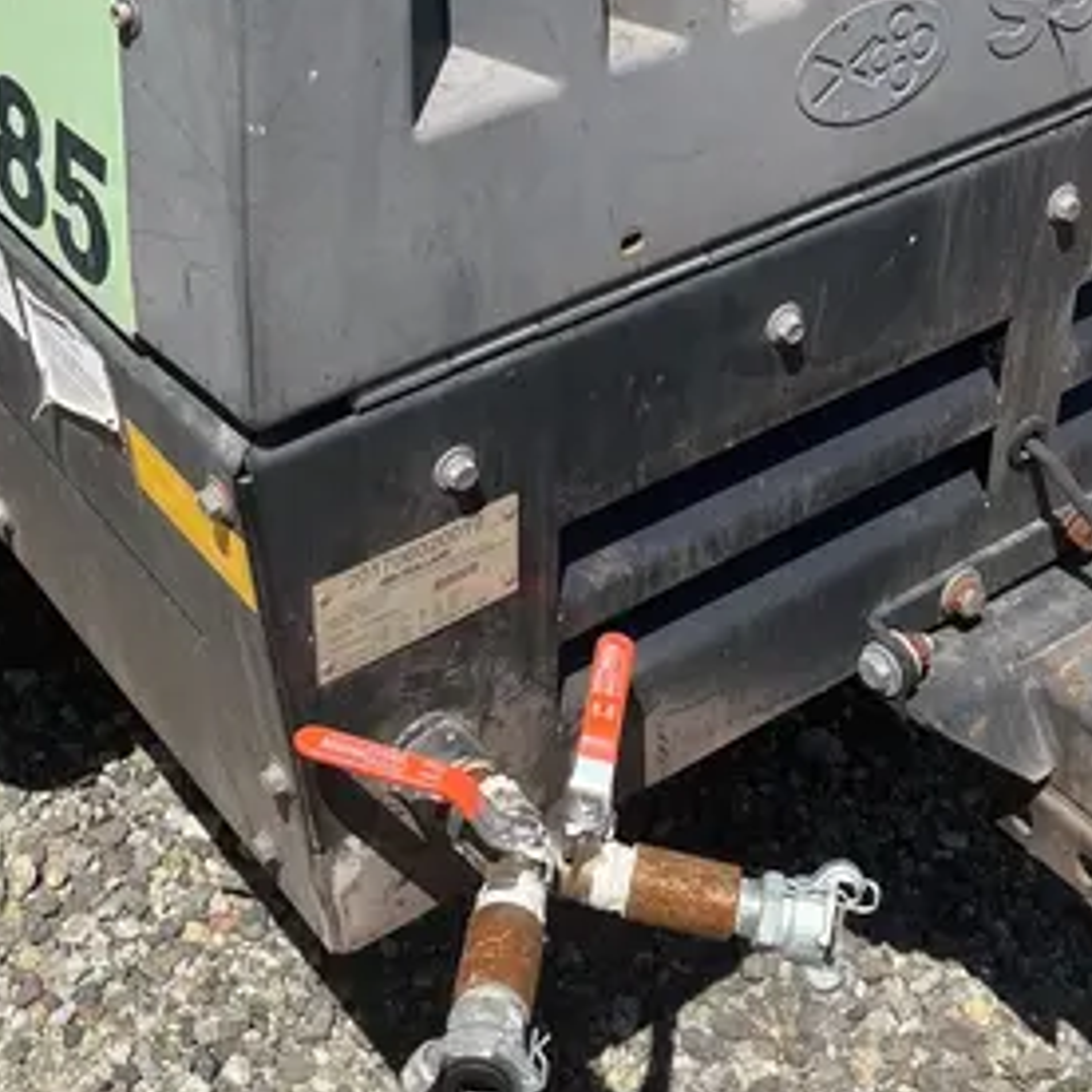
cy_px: 160
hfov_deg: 28.2
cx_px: 522
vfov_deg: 27.4
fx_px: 2177
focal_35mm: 61
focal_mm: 5.1
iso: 50
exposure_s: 1/2632
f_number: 1.6
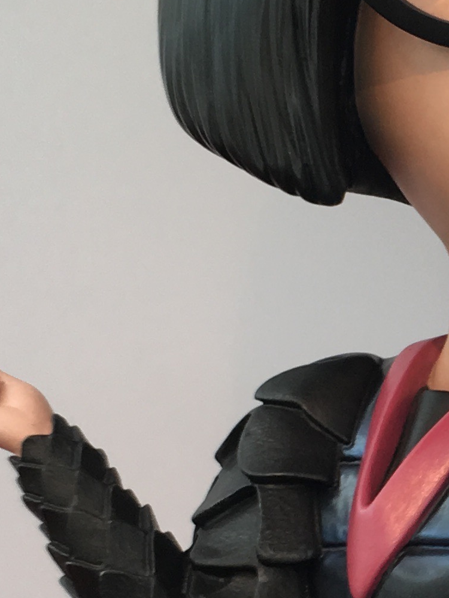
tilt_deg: -14.2
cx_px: 635
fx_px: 2022
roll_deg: +1.9
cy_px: 451
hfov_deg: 12.2
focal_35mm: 117
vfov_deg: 16.7
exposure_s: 1/120
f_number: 2.2
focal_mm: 4.15
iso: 32
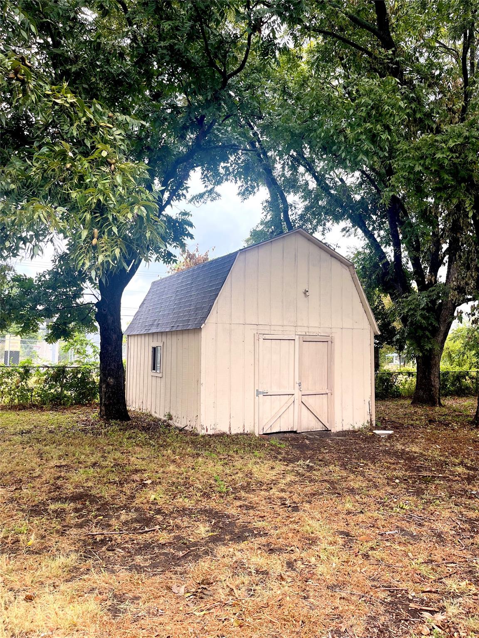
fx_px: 480
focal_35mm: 26
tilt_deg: +3.4
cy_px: 319
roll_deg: -0.4
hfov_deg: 53.1
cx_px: 240
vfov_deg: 67.3
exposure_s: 1/430
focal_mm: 5.1
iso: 50
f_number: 1.6
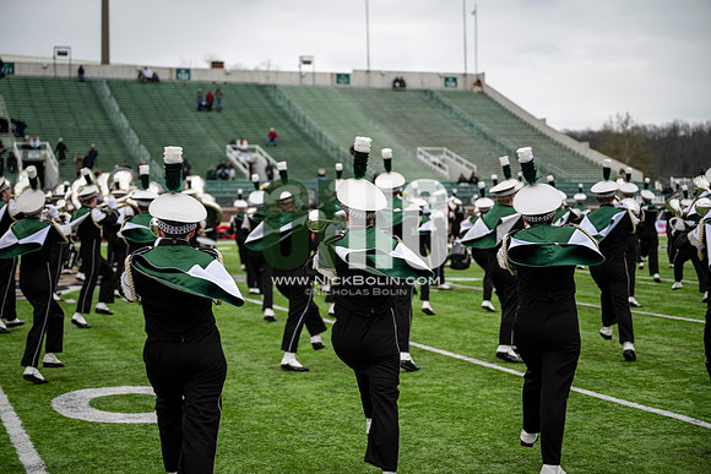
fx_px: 1185
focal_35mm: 60
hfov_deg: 33.4
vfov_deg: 22.6
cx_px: 356
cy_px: 237
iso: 100
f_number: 2.8
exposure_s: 1/500
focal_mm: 60
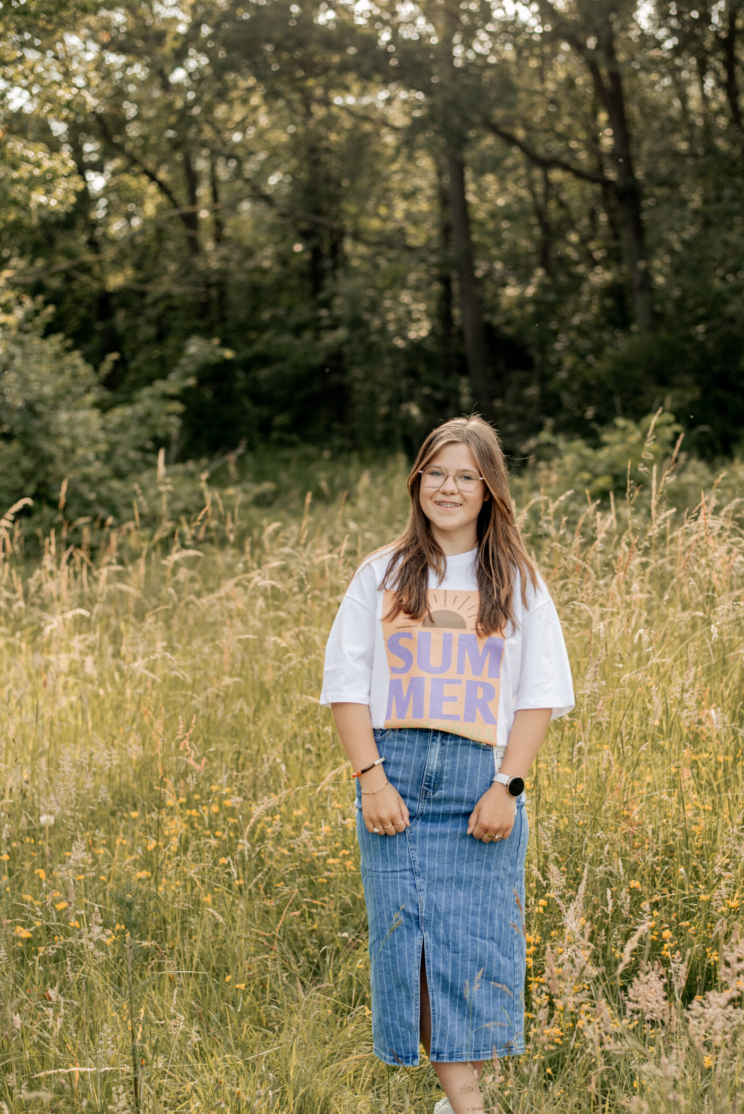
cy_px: 638
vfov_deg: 32.8
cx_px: 449
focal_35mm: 61
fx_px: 1889
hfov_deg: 22.3
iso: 200
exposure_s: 1/640
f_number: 2.5
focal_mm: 50
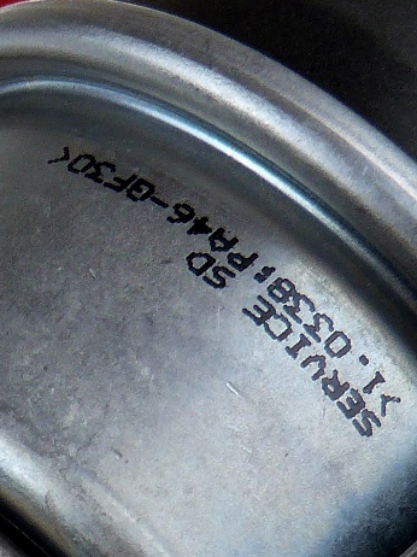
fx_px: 2090
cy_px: 875
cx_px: -239
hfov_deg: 10.9
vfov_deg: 14.1
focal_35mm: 130
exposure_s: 1/125
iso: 100
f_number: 3.6
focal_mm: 5.2
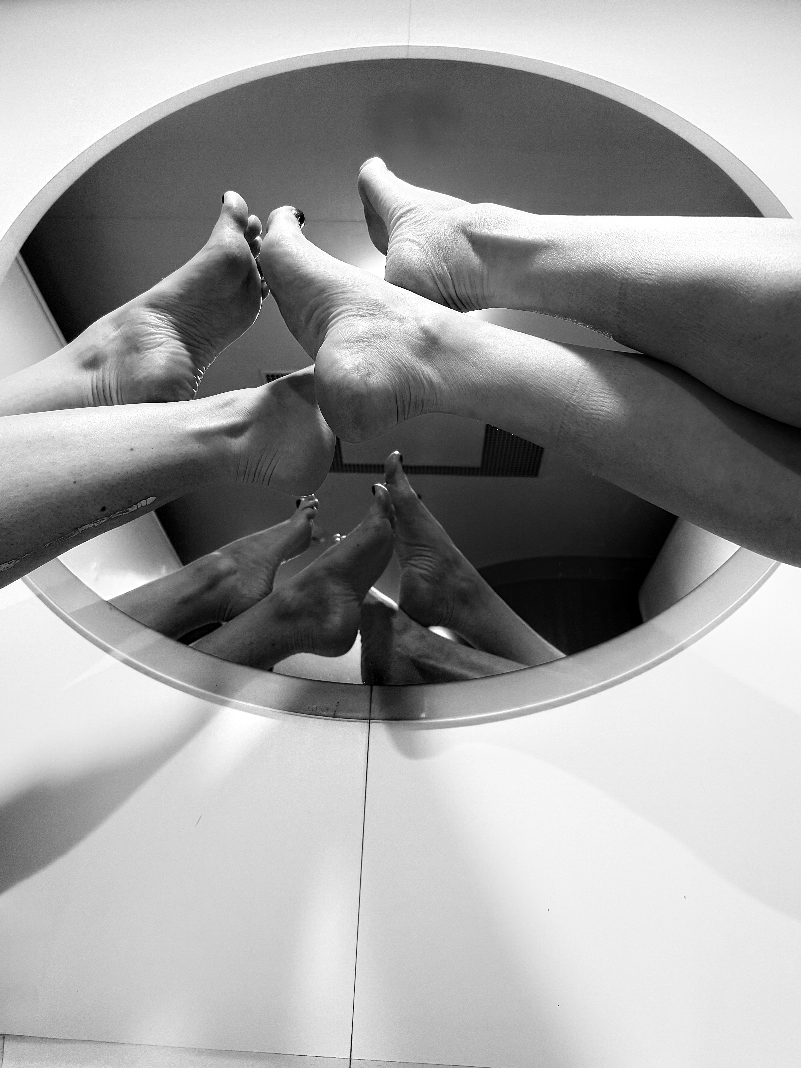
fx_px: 741
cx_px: 400
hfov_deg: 56.8
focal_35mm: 24
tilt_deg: +32.0
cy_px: 534
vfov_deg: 71.6
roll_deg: +2.7
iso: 400
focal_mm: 6.76
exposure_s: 1/50
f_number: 1.78
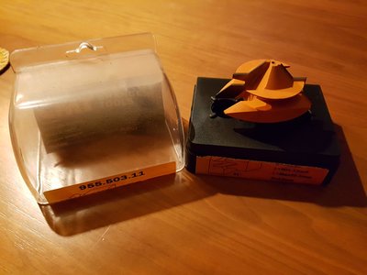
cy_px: 138
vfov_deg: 53.1
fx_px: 276
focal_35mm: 26
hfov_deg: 67.3
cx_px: 184
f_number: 1.7
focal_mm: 4.2
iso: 1000
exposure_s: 1/33
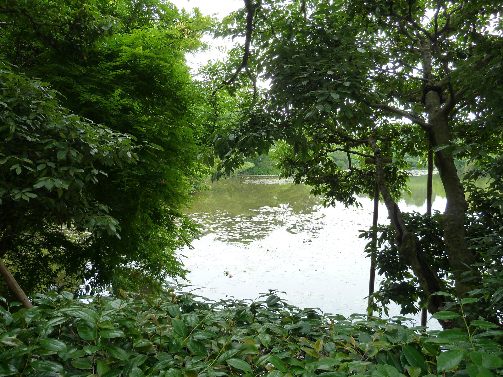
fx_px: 363
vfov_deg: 54.9
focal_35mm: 25
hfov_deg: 69.4
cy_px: 188
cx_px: 252
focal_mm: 4.1
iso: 125
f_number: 3.3
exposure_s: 1/80
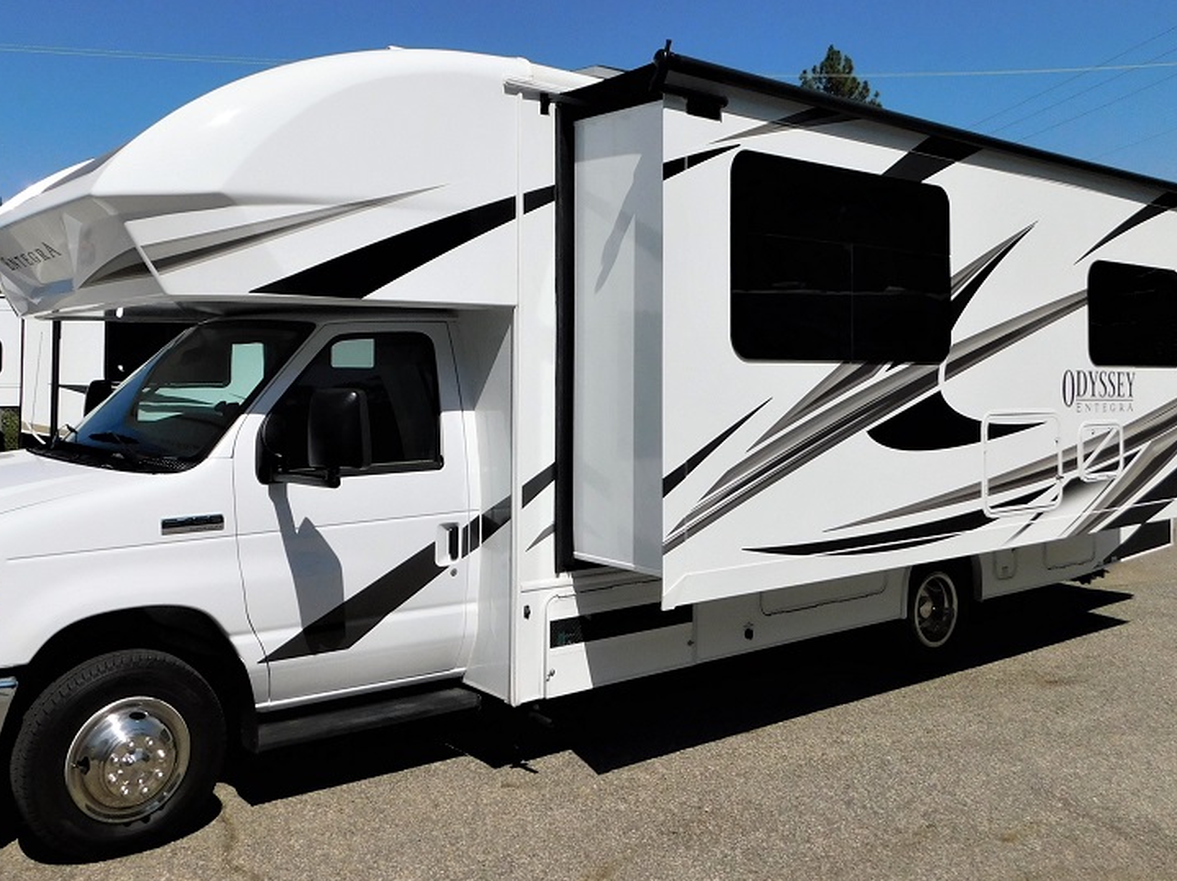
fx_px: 1087
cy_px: 338
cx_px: 532
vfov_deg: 43.8
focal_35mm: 32
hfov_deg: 56.8
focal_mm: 4
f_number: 6
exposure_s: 1/1000
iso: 125
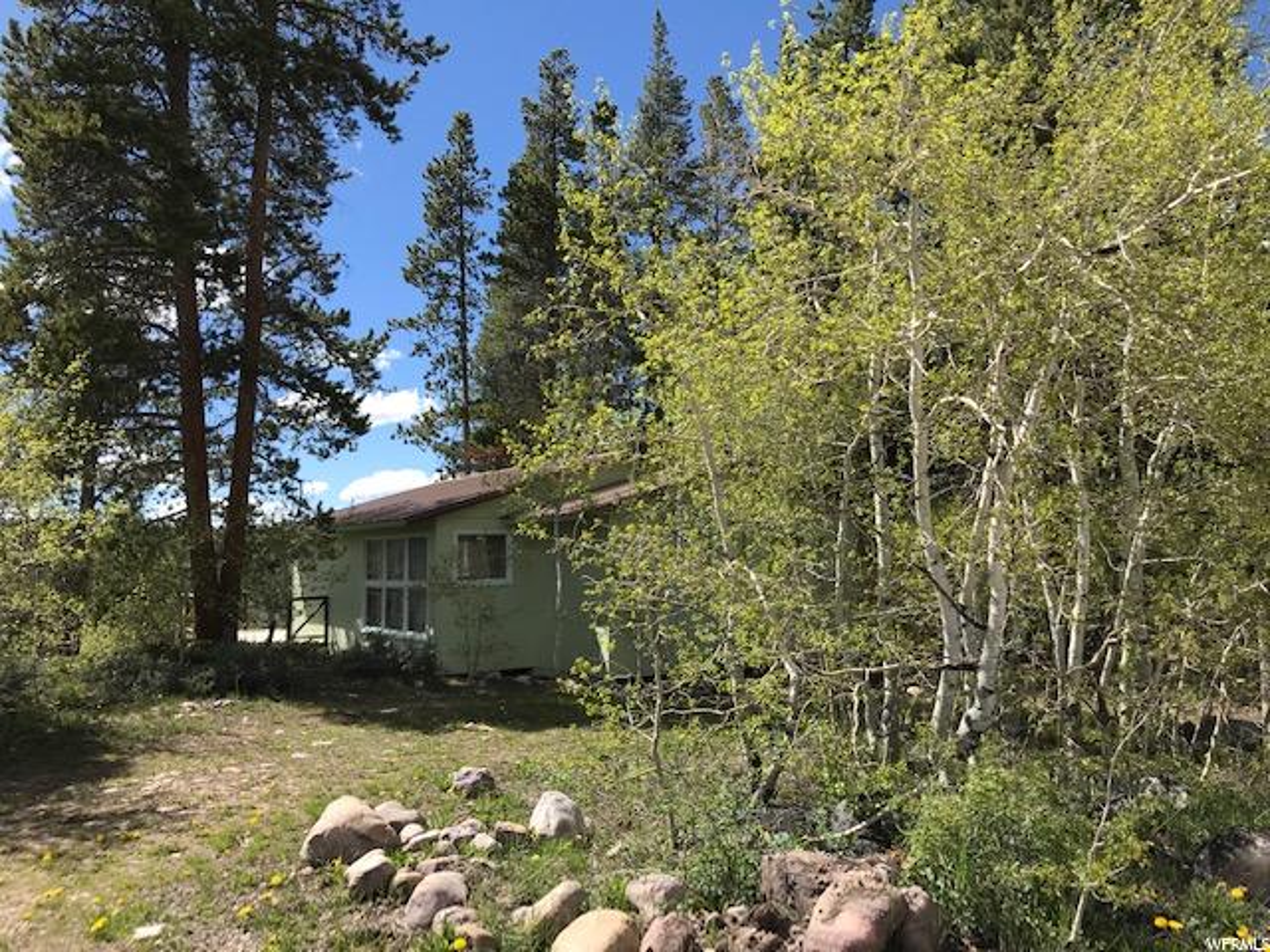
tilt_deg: +4.2
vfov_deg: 49.7
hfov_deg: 63.4
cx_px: 635
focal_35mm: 28
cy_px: 476
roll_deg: +0.3
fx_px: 1027
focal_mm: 3.99
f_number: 1.8
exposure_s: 1/1681
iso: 20
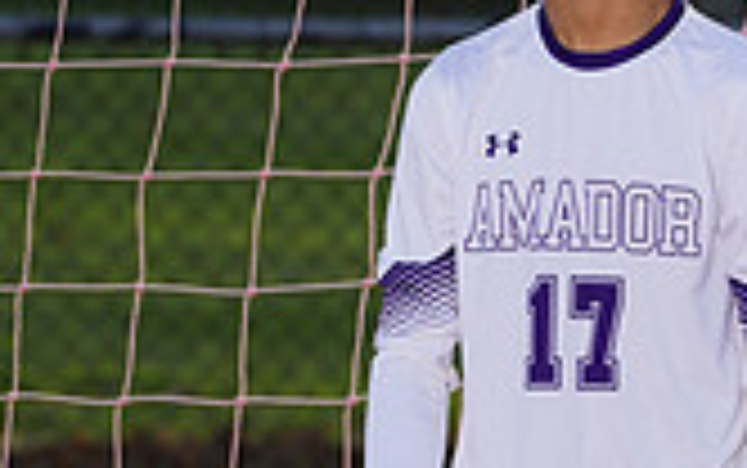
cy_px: 621
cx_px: 434
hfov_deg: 3.0
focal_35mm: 712
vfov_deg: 1.8
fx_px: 14505
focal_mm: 200
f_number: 5.6
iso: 200
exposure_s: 1/250
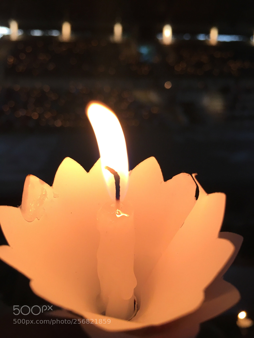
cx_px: 127
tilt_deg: -11.6
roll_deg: -0.6
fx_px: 284
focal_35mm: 29
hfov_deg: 48.2
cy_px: 169
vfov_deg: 61.7
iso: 32
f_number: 2.2
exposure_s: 1/30
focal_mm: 4.15
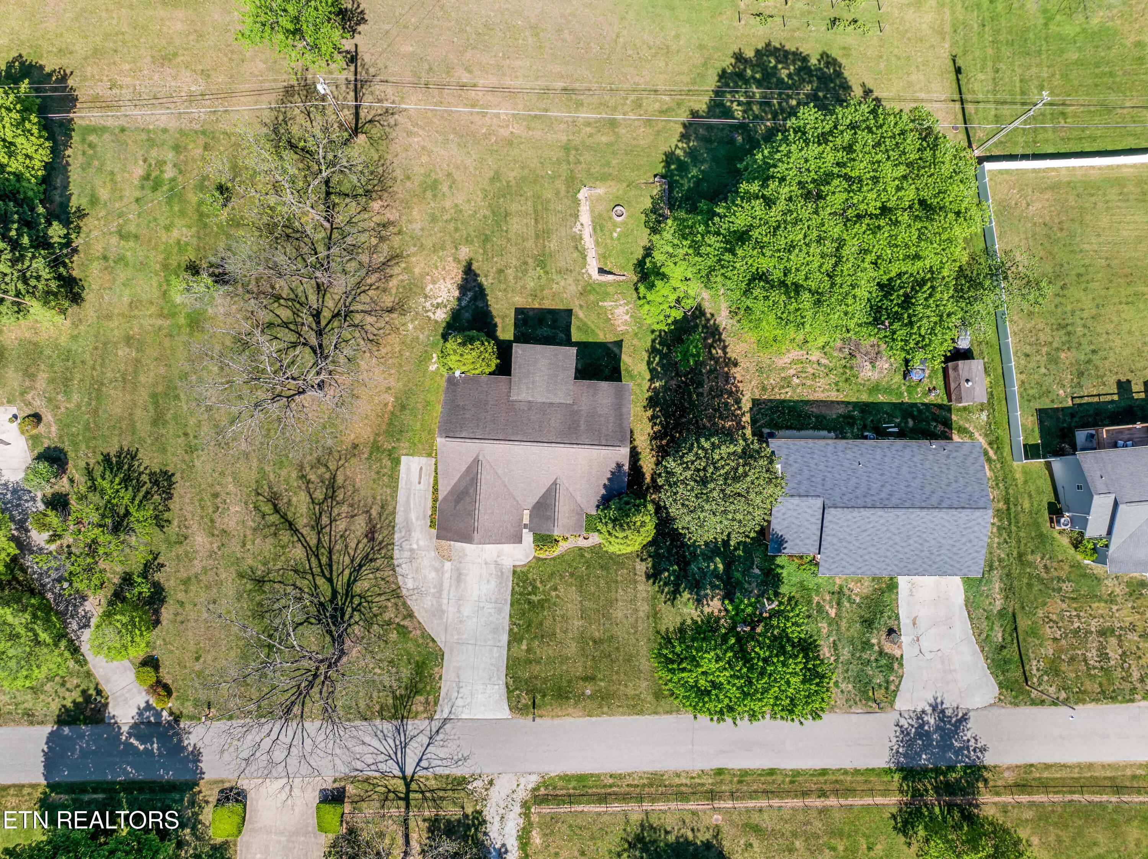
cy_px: 430
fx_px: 795
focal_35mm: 24
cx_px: 574
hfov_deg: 71.6
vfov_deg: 56.8
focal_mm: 12.29
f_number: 2.8
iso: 100
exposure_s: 1/40
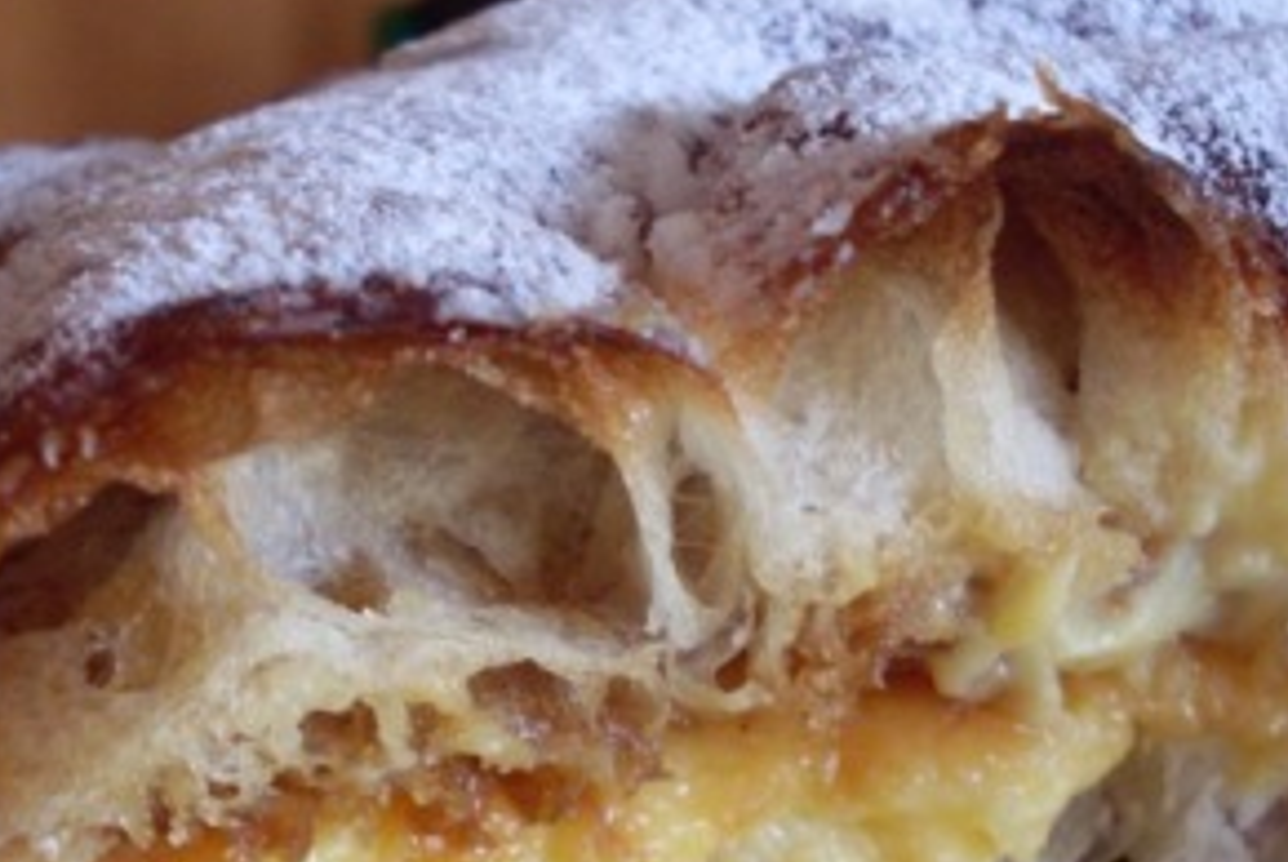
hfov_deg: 32.8
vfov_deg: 22.3
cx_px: 582
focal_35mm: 61
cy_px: 547
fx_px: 2185
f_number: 2.8
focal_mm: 6.3
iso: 200
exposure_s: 1/20
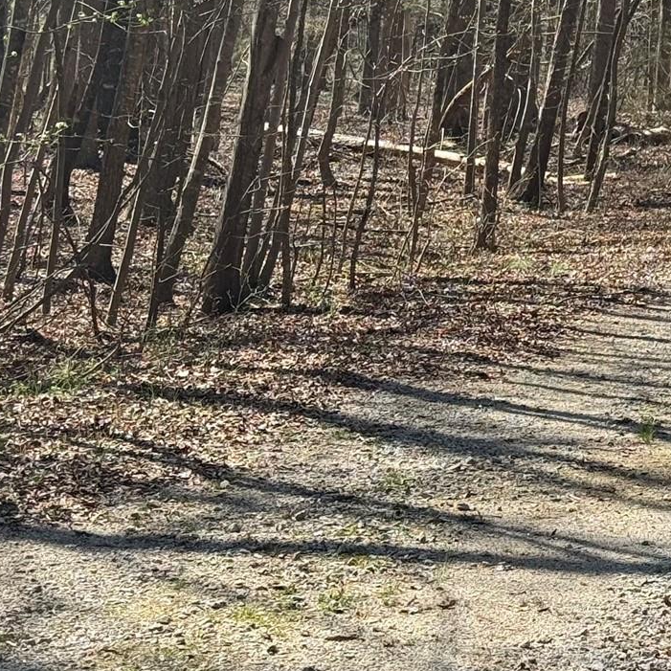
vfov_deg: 13.9
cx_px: 861
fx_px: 2719
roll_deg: -2.9
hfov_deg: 13.6
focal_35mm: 124
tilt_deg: +0.2
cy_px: 2
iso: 64
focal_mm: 6.76
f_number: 1.78
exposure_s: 1/1838
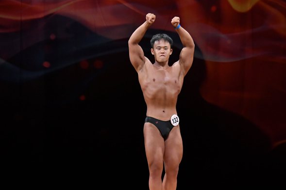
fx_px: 2112
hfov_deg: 7.7
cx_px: 149
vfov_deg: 5.2
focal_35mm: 266
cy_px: 125
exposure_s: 1/400
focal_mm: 135
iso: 3200
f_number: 5.6
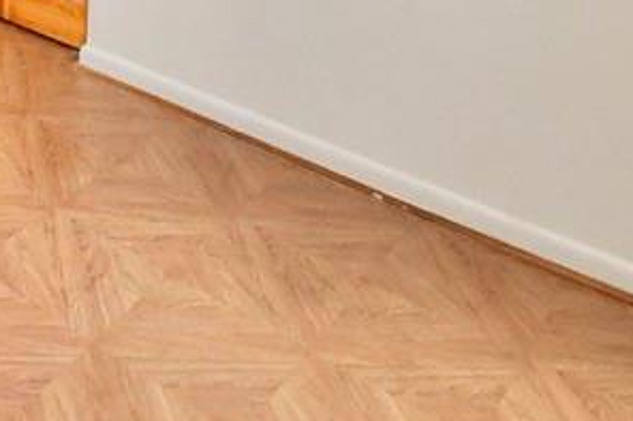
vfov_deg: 19.1
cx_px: -216
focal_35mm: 55
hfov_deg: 28.7
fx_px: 967
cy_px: -322
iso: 4000
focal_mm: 10
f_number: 7.1
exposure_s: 1/125
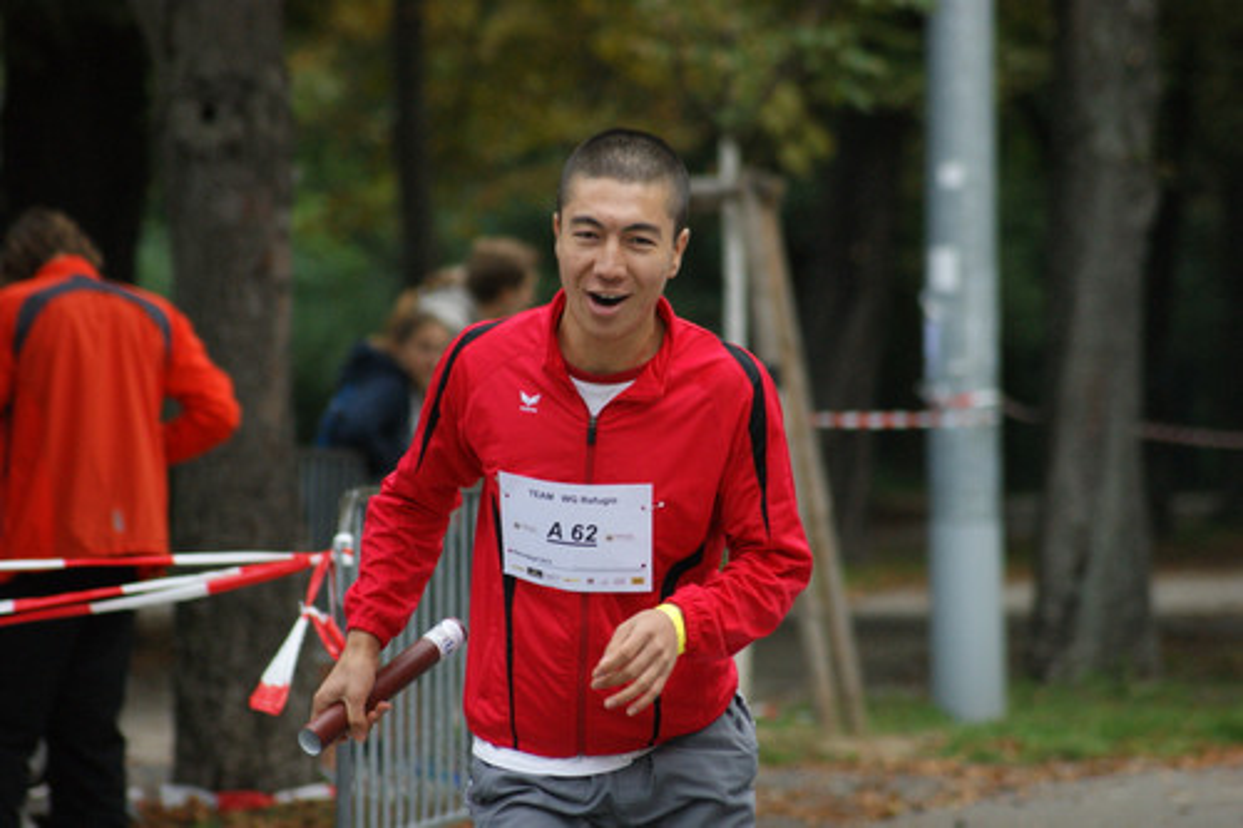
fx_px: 10354
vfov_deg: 4.6
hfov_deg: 6.9
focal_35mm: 300
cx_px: 622
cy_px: 414
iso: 800
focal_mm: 200
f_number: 5.6
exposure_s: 1/800
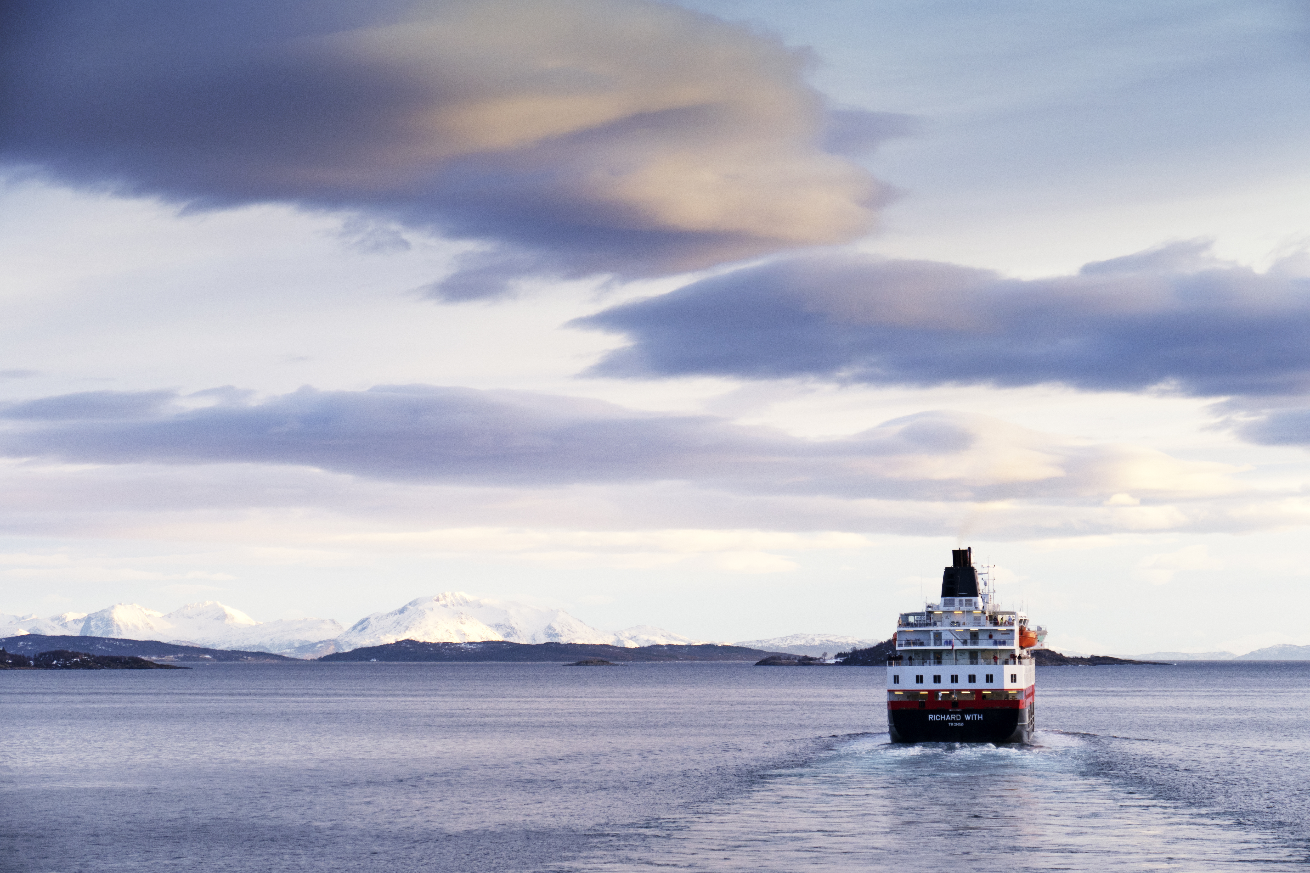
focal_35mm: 99
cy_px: 436
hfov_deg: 20.6
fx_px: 3602
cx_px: 655
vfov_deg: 13.8
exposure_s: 1/320
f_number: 3.8
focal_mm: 35.95
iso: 125
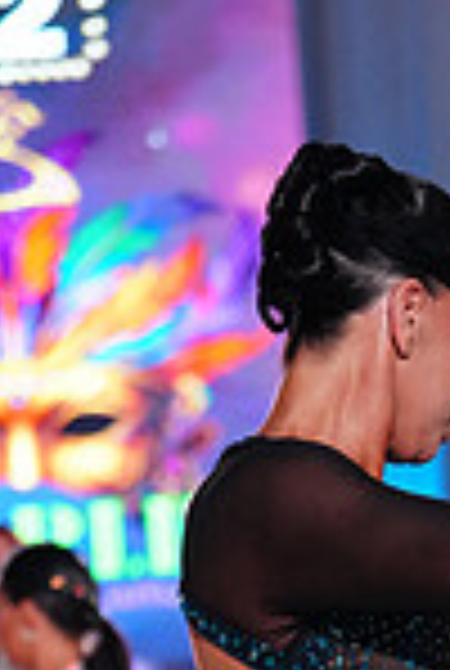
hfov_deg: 5.1
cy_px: 1052
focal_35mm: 272
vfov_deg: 7.4
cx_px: 560
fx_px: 5076
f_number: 2.8
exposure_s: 1/640
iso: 2000
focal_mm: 70
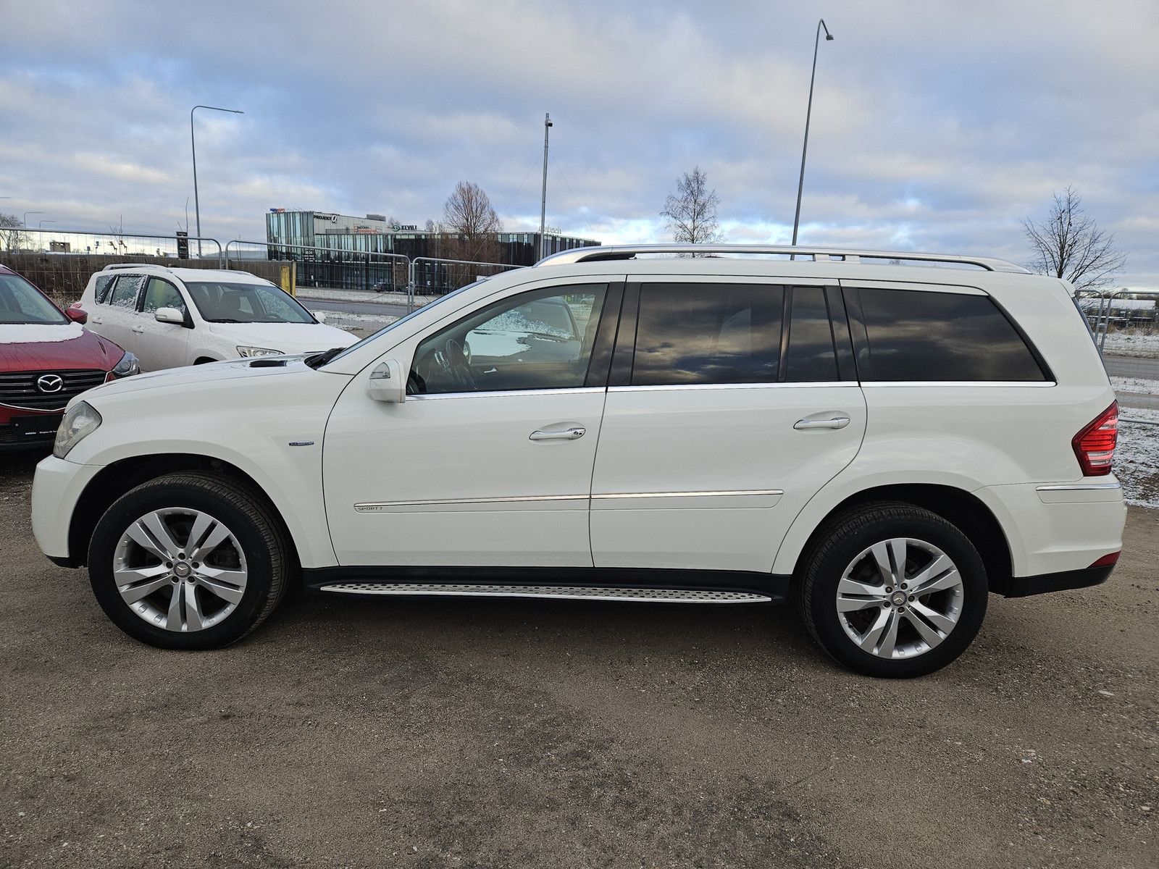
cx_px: 580
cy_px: 434
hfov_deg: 73.9
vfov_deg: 58.9
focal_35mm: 23
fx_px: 770
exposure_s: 1/338
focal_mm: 5.4
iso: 25
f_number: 1.8
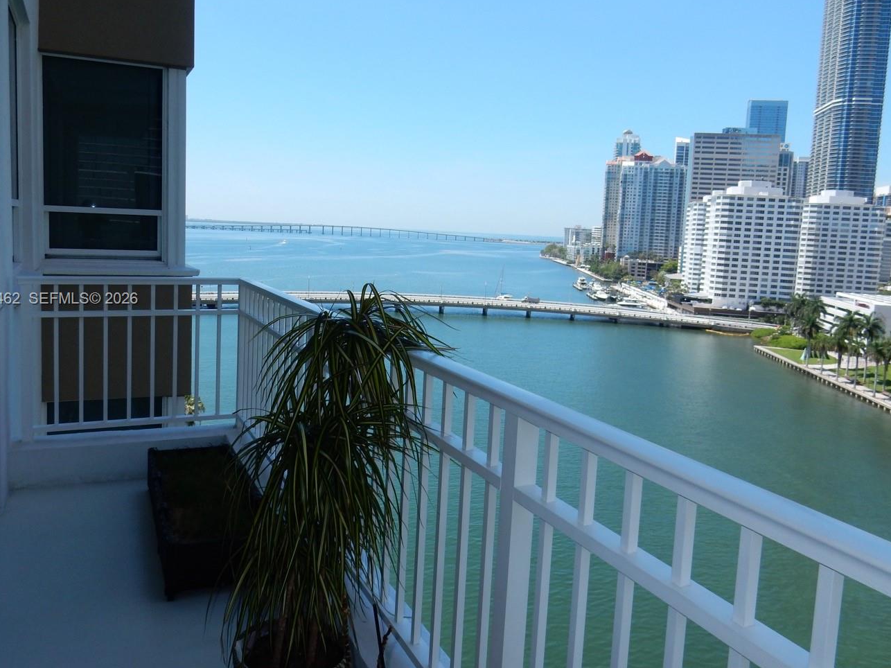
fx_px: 721
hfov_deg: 63.5
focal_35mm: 28
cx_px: 439
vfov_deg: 49.7
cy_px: 300
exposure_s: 1/1000
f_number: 3.7
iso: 125
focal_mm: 4.5
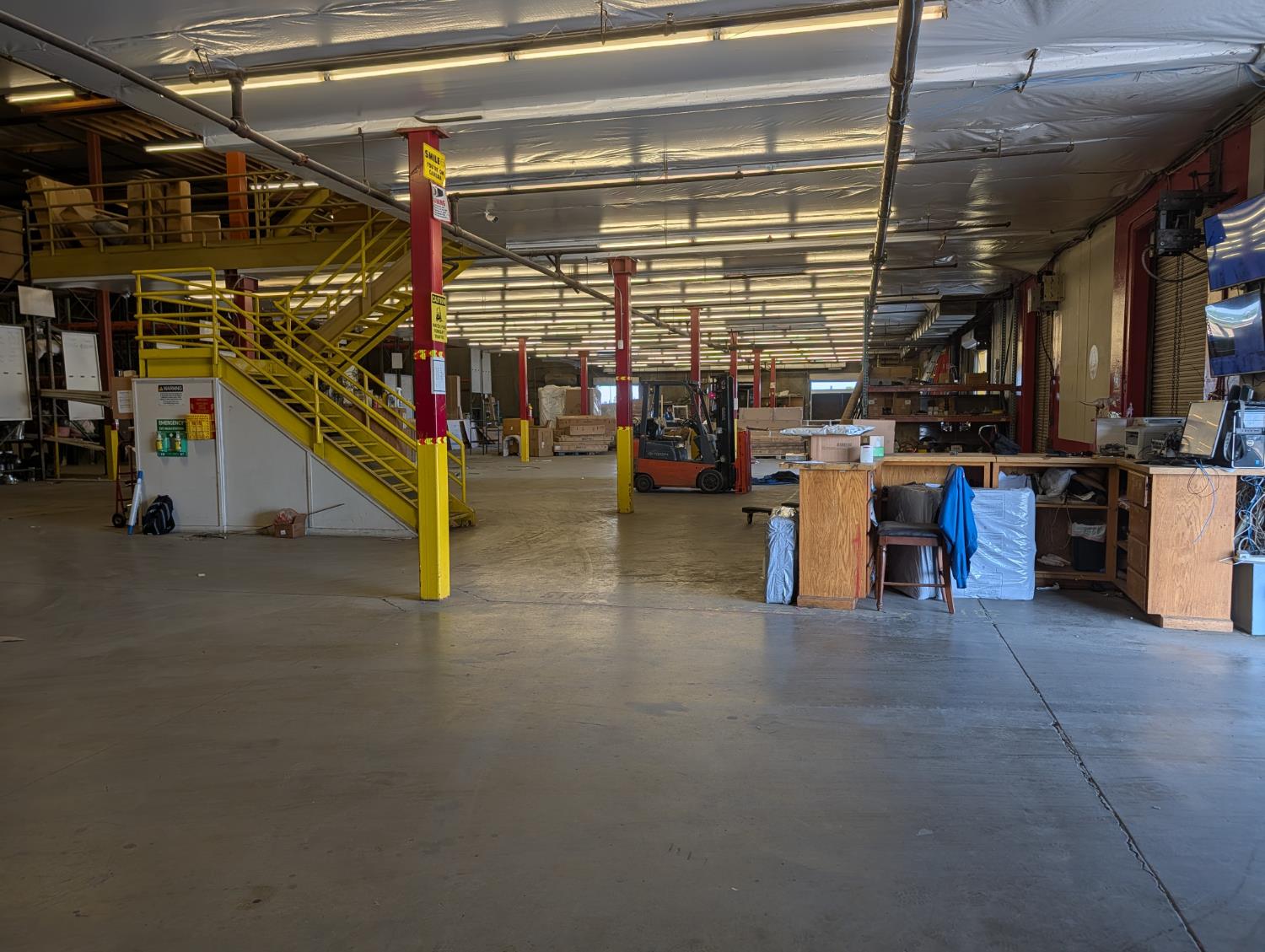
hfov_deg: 71.5
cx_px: 632
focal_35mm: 24
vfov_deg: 56.9
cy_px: 476
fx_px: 878
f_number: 1.68
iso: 18
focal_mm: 6.9
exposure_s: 1/321
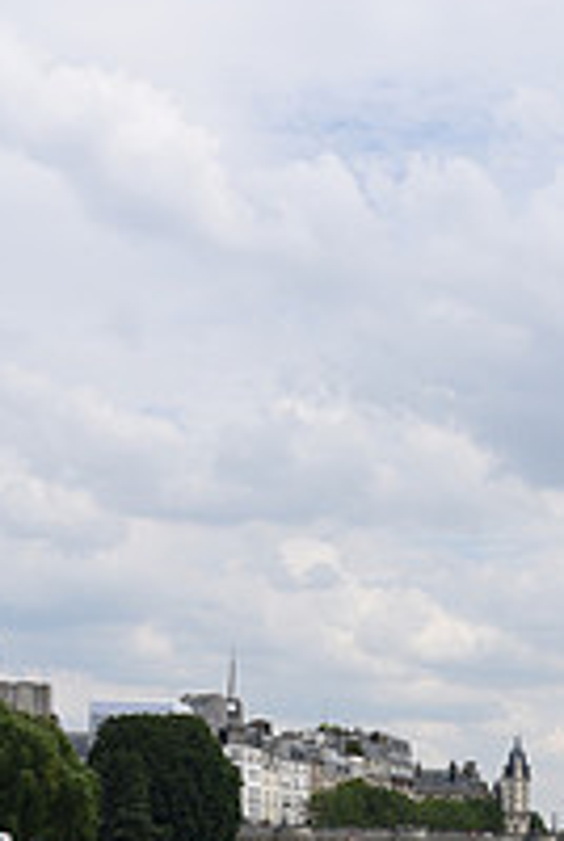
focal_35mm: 81
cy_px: 904
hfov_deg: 16.8
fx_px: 1897
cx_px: 427
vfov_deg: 23.6
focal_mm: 28
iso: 90
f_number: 11
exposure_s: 1/125
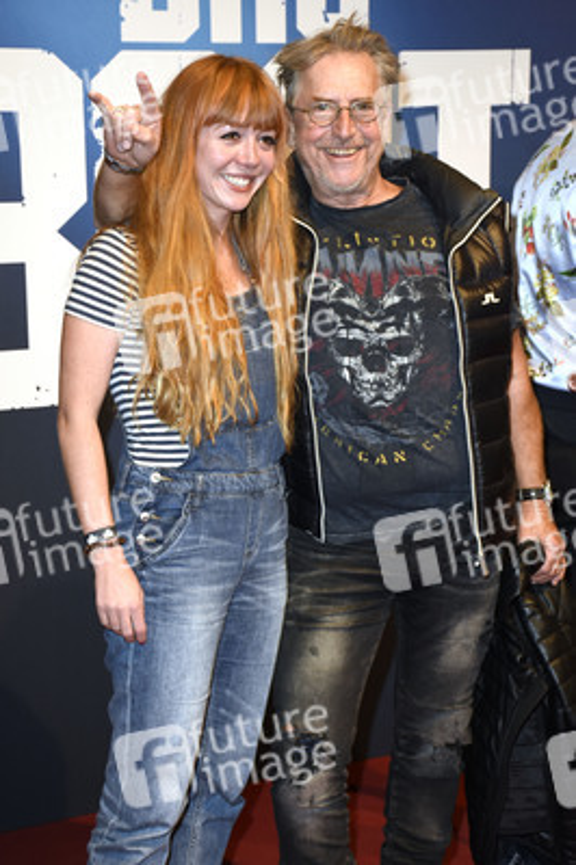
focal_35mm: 75
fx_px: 1803
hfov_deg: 18.2
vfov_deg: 27.0
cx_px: 288
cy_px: 432
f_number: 6.3
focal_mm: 50
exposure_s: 1/160
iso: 500
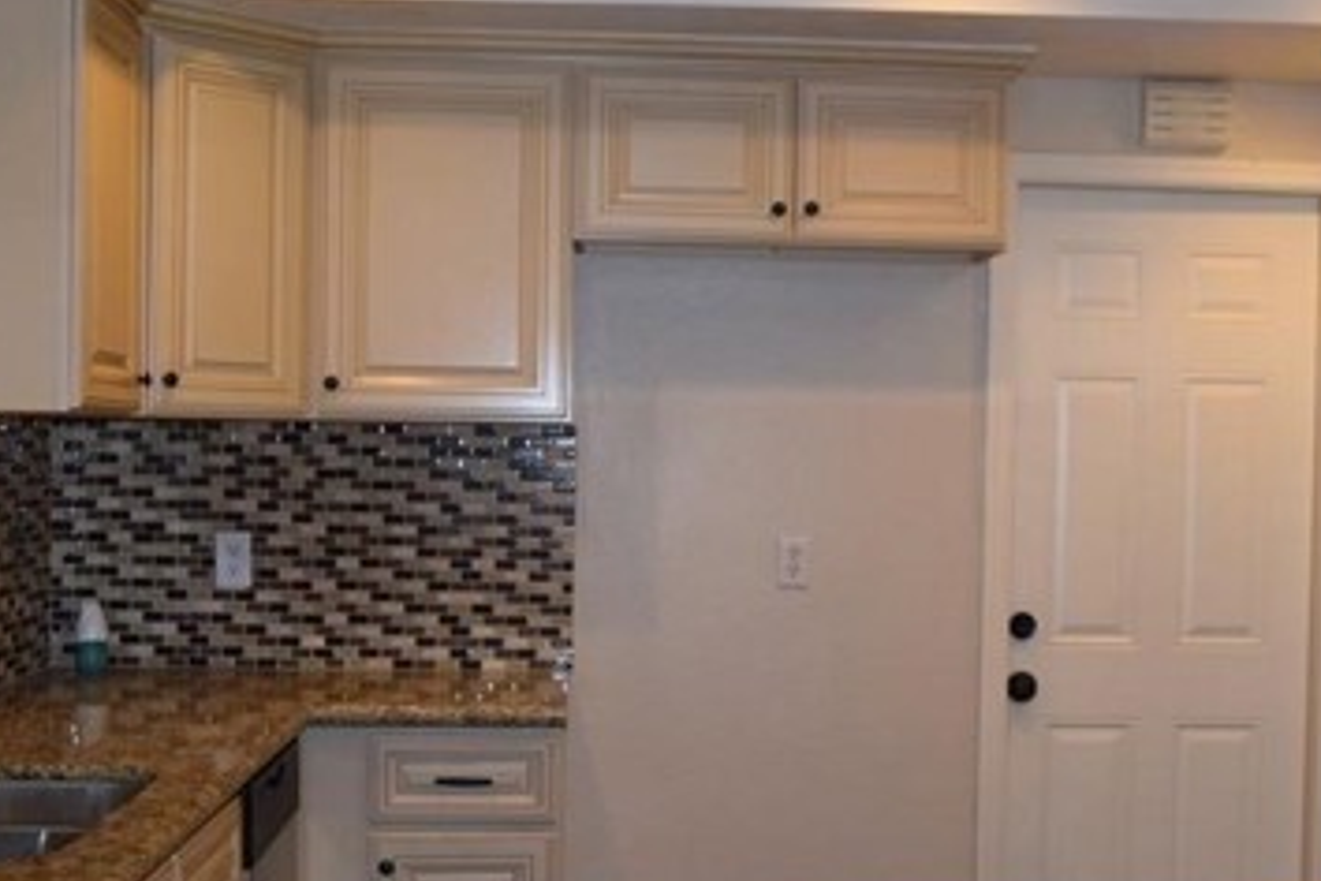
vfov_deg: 23.7
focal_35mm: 57
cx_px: 784
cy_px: 575
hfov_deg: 35.0
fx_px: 2088
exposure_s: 1/80
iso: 800
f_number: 4.5
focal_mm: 21
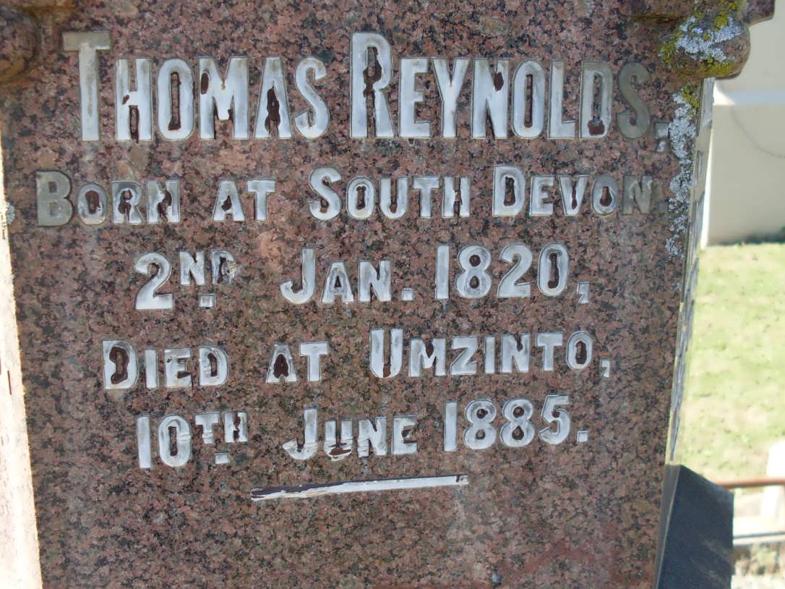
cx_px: 364
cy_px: 294
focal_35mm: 42
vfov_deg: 34.3
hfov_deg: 44.8
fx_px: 952
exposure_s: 1/350
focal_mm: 6.3
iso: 80
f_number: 2.8
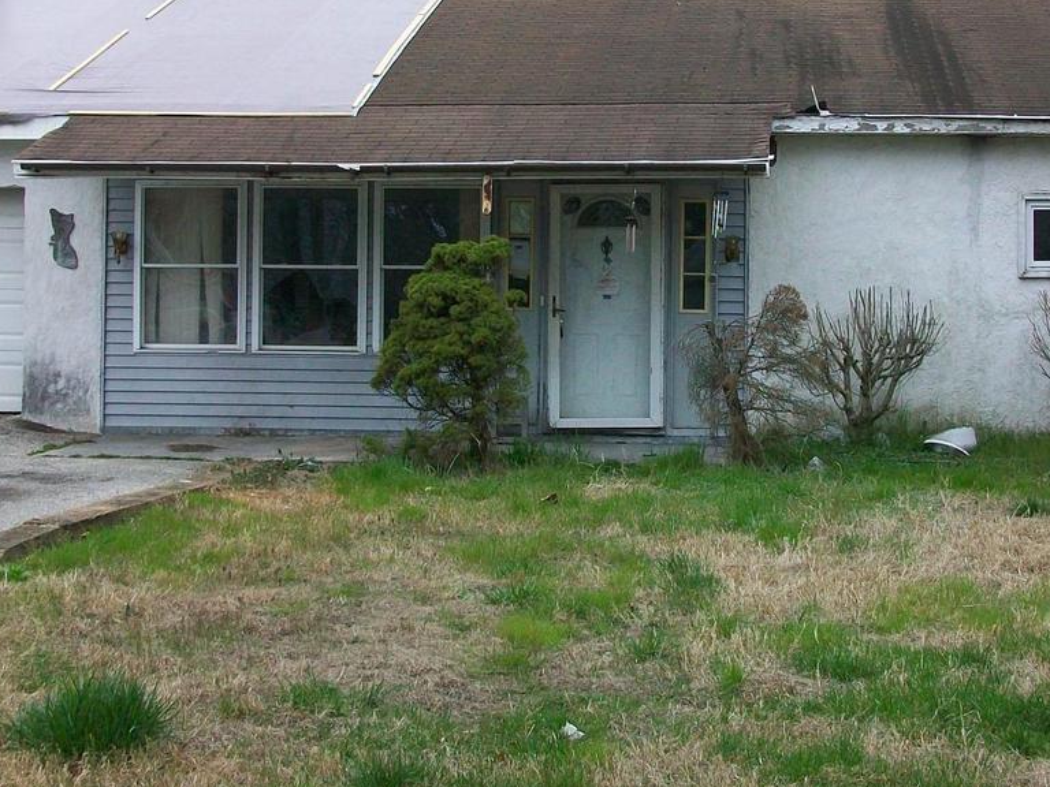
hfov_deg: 31.9
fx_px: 1820
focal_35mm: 60
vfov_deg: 24.3
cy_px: 275
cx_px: 700
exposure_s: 1/400
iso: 64
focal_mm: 5.7
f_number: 2.8
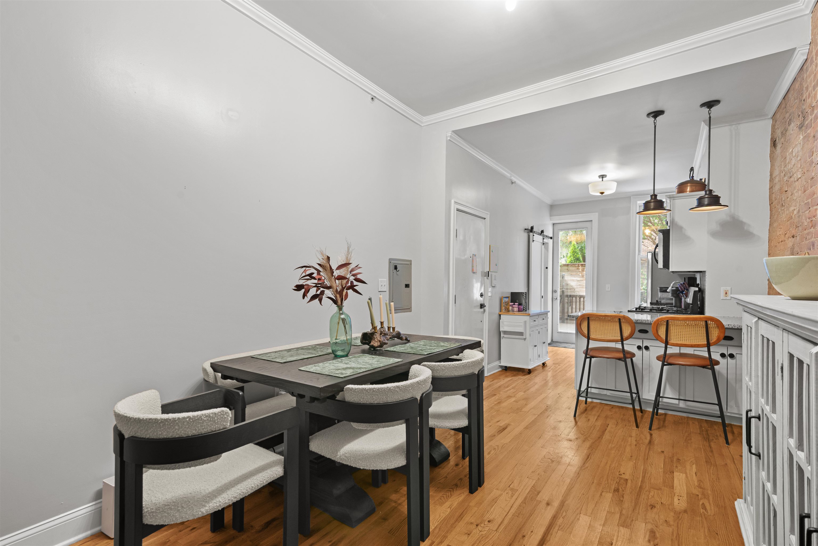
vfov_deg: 73.8
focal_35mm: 16
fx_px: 364
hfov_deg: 96.7
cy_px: 273
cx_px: 409
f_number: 8
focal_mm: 16
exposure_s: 1/3
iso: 400
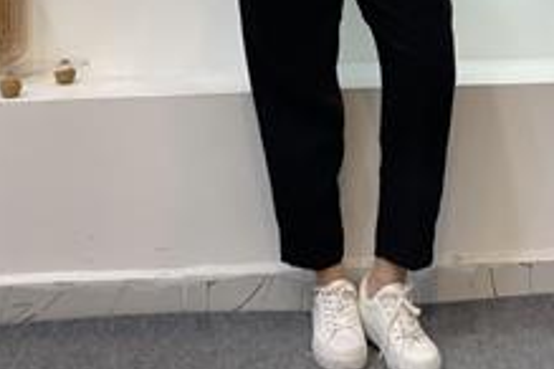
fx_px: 1570
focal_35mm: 102
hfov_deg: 19.9
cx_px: 385
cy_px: -100
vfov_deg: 13.0
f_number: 2
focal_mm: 6
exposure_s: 1/100
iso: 80
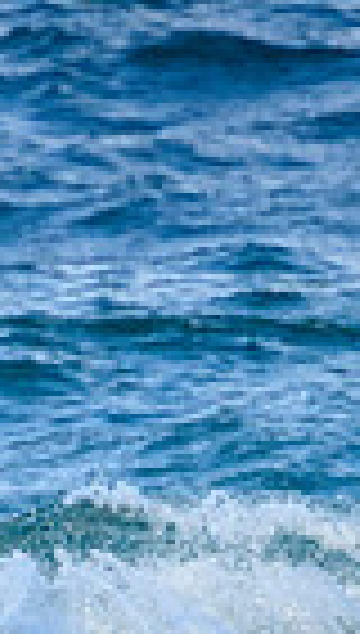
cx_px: 63
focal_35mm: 3436
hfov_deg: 0.4
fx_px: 57929
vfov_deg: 0.6
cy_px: 794
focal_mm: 800
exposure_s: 1/1600
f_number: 11
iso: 2500
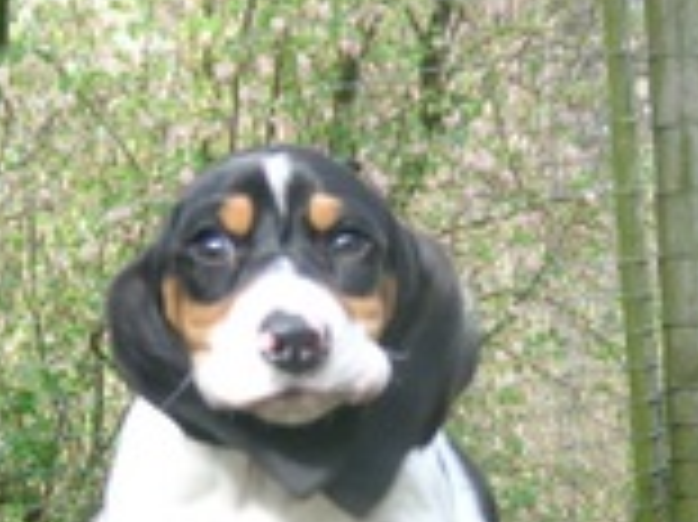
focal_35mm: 183
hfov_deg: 10.8
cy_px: 522
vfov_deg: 8.1
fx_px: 3687
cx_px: 374
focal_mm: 11.7
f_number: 3.3
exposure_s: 1/123
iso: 50
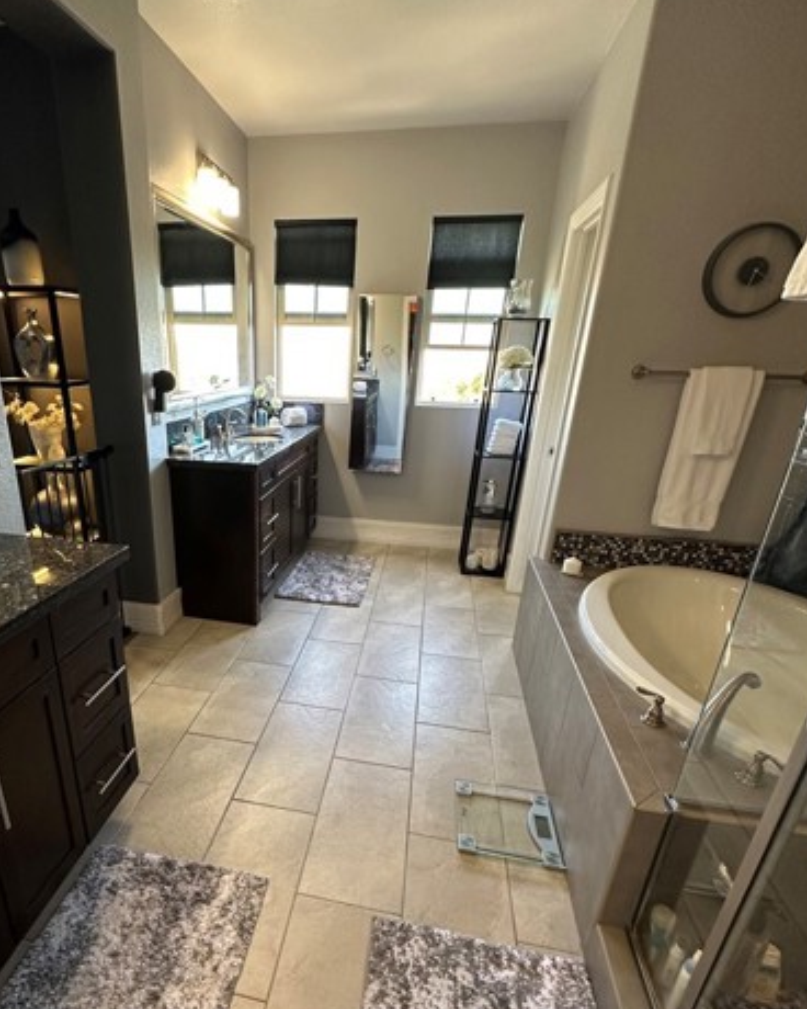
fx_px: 567
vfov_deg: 82.6
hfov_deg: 69.8
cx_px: 307
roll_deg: -1.8
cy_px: 586
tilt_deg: -22.0
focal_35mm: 19
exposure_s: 1/60
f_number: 2.2
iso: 200
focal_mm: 2.22
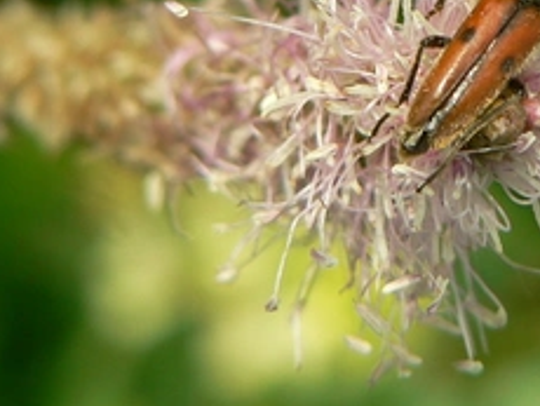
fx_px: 3732
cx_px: 455
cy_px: 12
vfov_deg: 6.2
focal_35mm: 239
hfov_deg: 8.3
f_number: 4
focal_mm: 14.3
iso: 80
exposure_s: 1/320
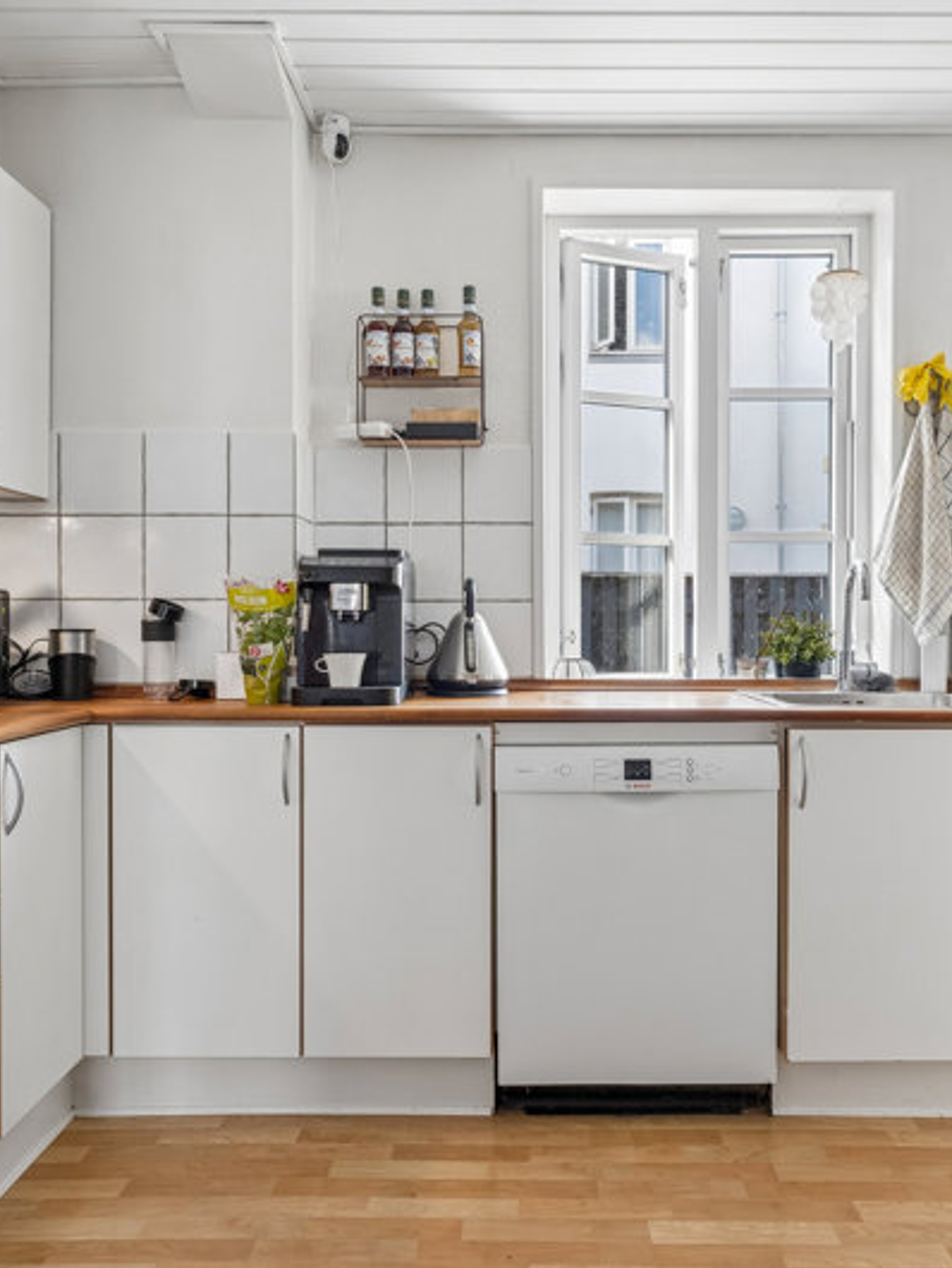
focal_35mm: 29
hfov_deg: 47.7
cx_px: 519
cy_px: 633
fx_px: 1076
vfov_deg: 61.0
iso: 200
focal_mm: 13.5
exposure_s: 1/6
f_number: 8
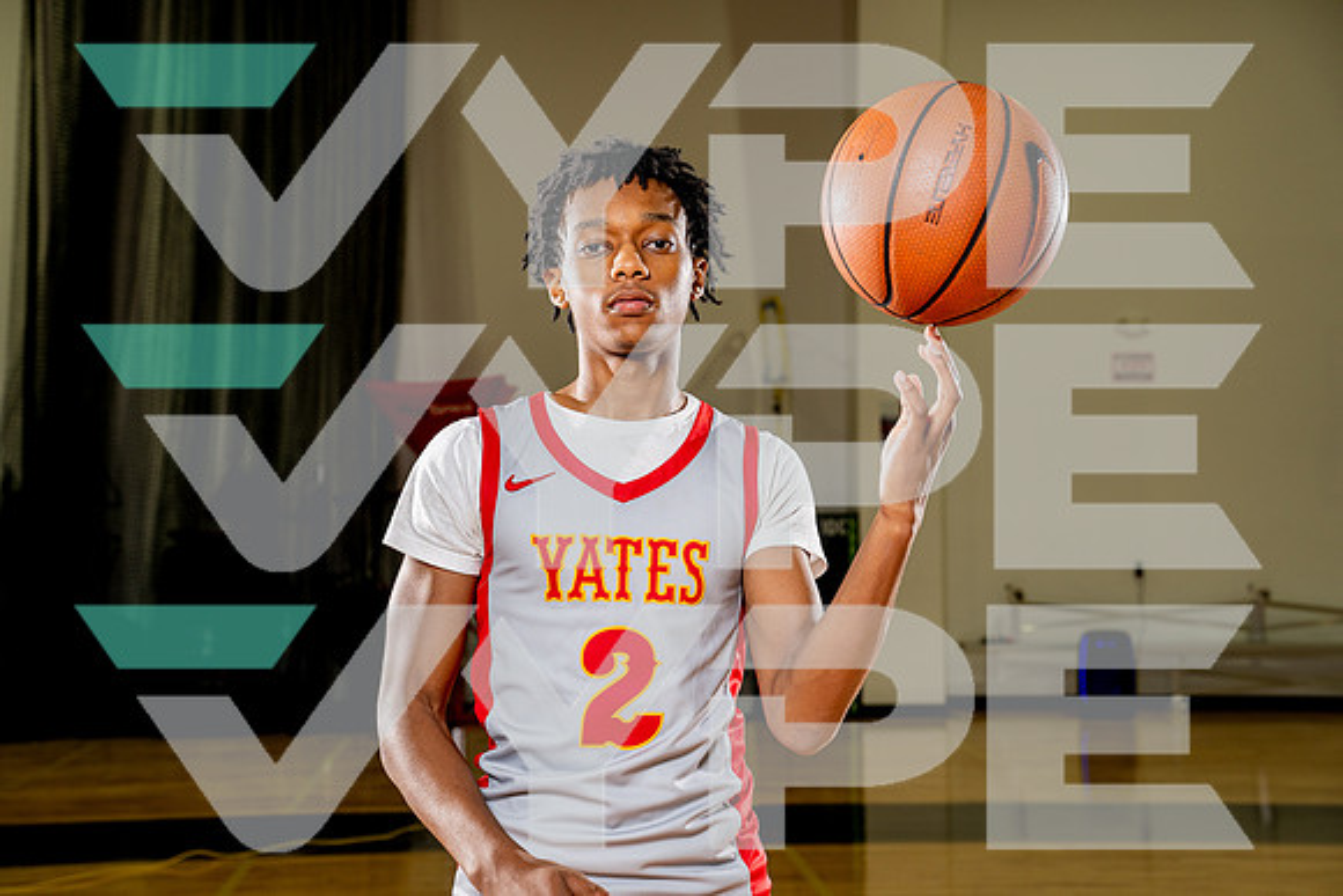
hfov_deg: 35.0
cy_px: 448
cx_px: 672
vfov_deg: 23.8
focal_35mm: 57
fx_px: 2127
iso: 250
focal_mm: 57
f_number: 5
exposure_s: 1/250
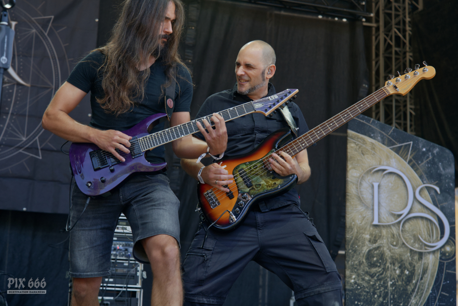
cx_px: 229
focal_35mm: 71
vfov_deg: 19.2
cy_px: 153
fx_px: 904
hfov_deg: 28.4
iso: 640
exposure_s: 1/400
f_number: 5
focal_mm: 71
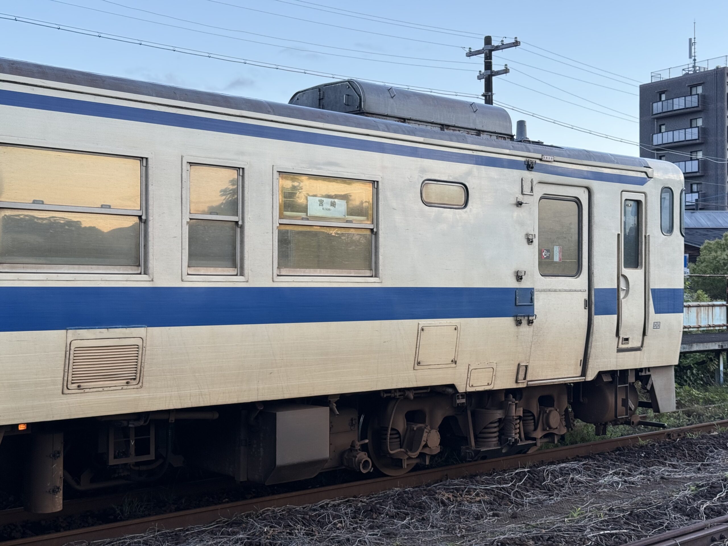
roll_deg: +0.0
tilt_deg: +1.0
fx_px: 1009
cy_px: 273
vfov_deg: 30.3
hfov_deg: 39.7
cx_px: 364
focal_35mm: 48
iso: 50
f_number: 1.78
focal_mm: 6.76
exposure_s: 1/121
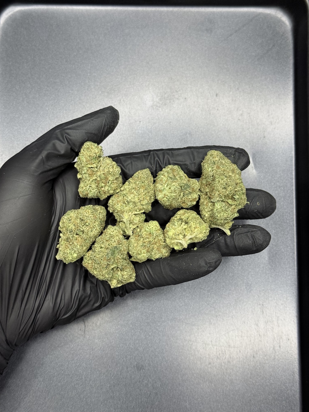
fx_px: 571
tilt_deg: -81.1
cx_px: 154
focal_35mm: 48
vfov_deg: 39.7
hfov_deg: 30.3
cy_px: 206
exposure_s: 1/60
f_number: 1.78
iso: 125
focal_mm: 6.76
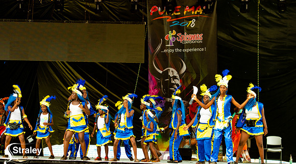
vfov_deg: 10.0
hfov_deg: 18.0
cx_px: 137
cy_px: 97
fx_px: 932
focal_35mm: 119
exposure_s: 1/200
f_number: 5.6
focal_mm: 92
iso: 160
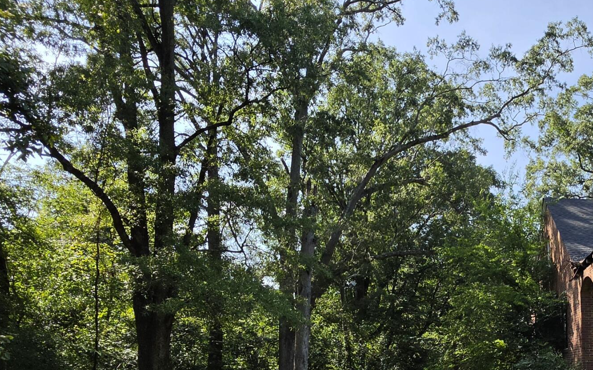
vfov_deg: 38.4
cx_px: 483
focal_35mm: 31
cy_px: 316
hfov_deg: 56.3
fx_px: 501
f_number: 1.9
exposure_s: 1/1279
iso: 32
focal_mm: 2.2
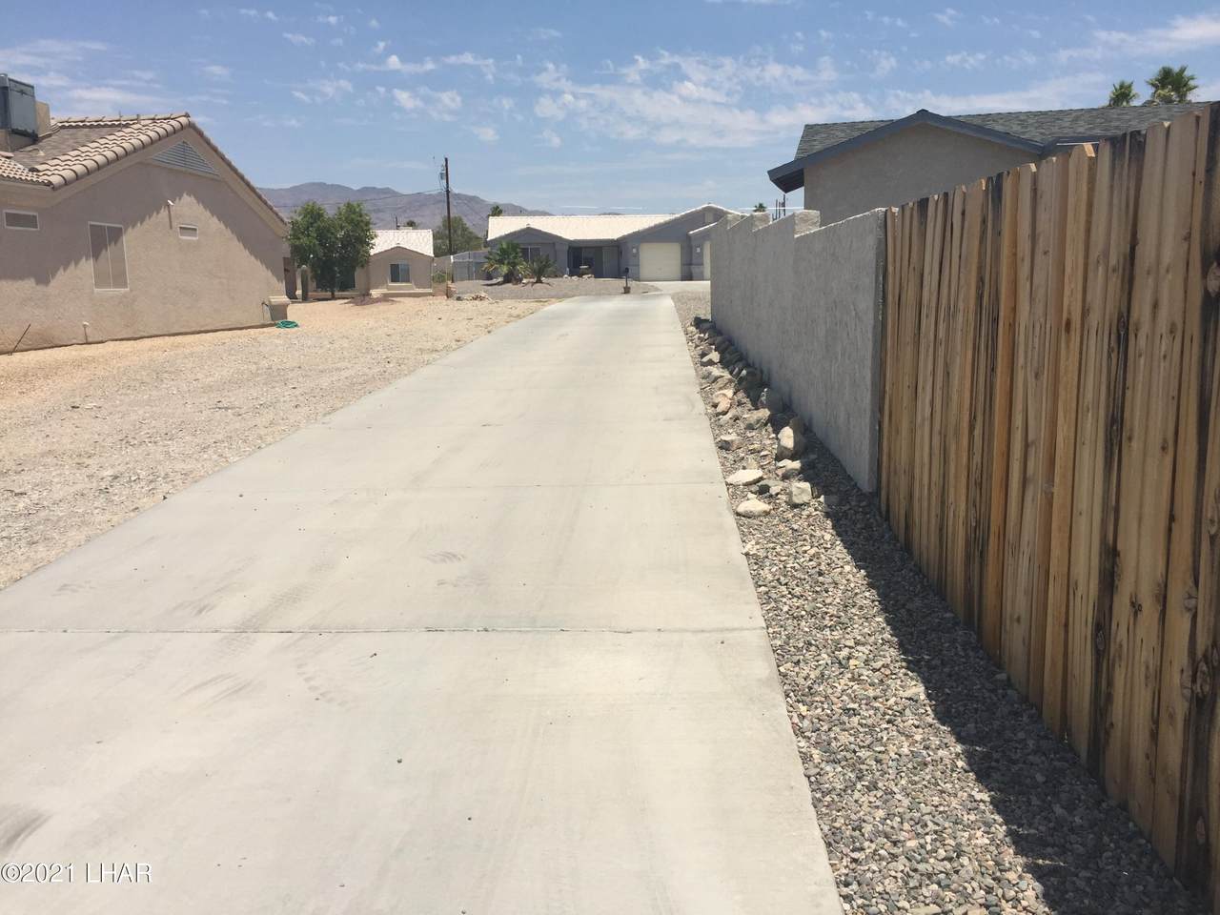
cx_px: 610
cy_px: 458
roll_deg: +0.8
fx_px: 1022
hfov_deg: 61.7
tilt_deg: -9.0
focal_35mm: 29
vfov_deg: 48.2
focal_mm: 4.15
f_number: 2.2
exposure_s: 1/3597
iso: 32
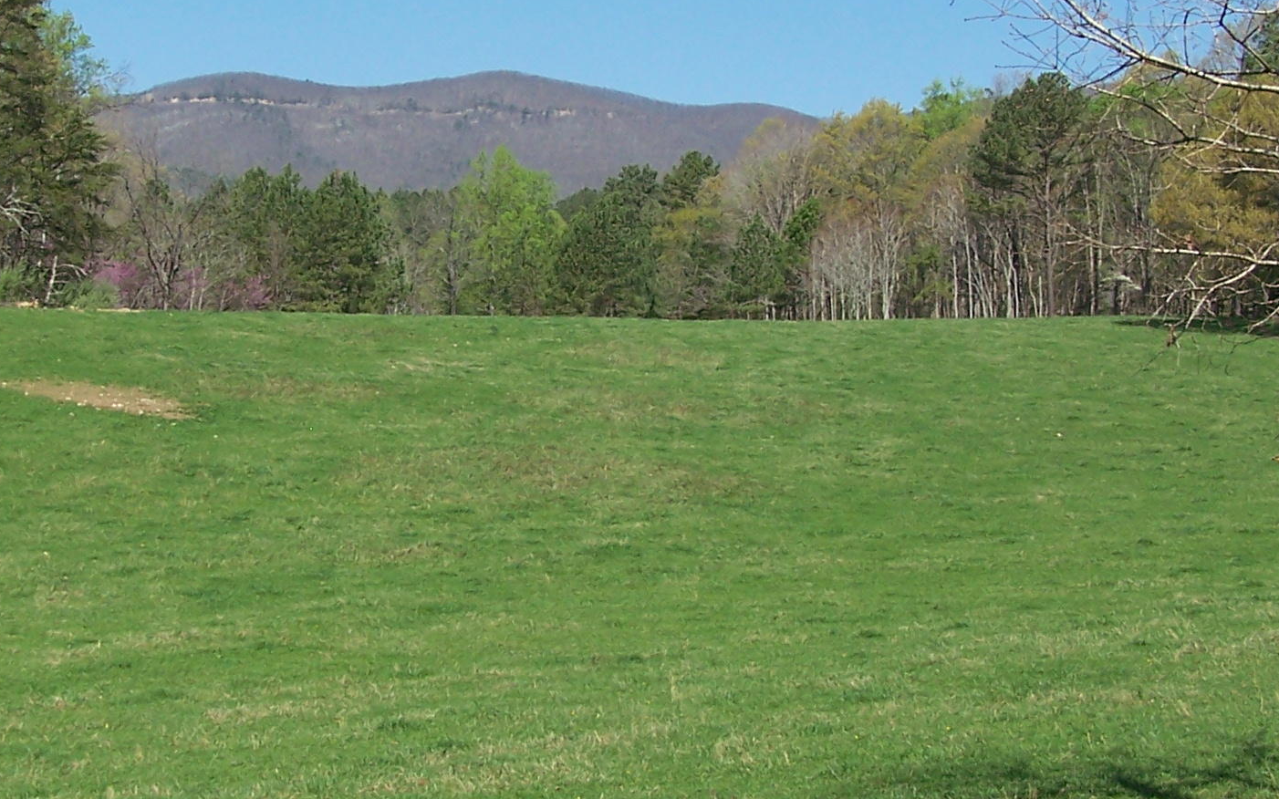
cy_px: 337
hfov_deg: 27.8
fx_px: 2579
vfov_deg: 17.6
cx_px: 534
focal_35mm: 74
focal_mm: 6.3
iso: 80
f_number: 4
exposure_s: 1/800
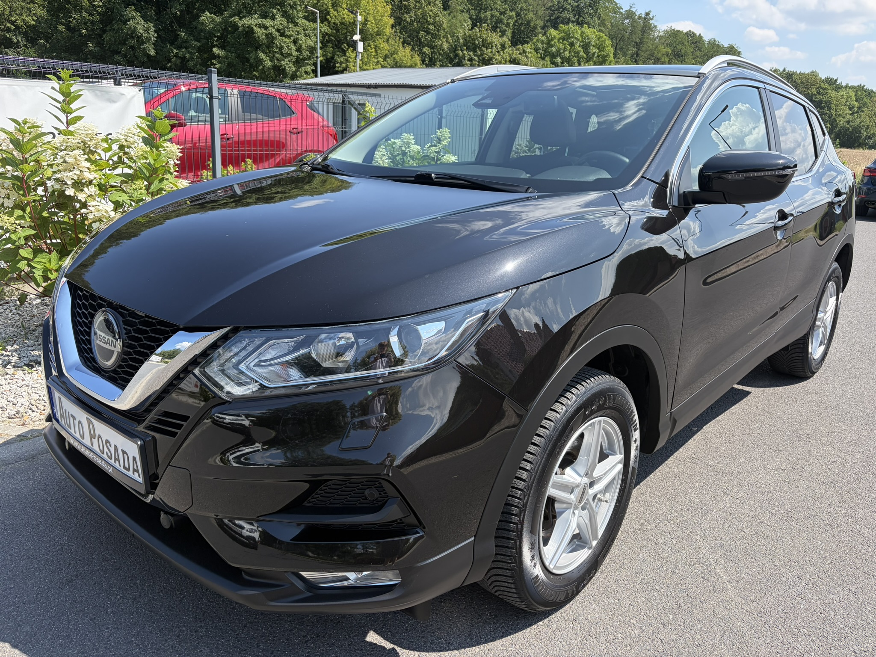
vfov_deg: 53.1
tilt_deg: -17.1
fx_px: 658
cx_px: 438
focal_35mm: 26
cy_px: 328
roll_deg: -3.3
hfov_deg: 67.3
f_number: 1.6
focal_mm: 5.96
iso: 64
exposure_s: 1/1751
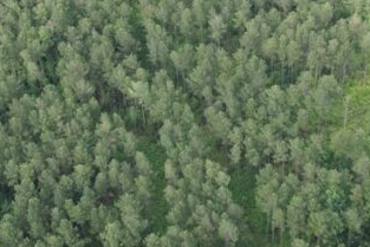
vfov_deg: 18.8
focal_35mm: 72
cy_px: 64
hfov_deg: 28.0
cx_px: 213
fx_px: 740
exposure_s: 1/350
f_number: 2.8
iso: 100
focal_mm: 8.38
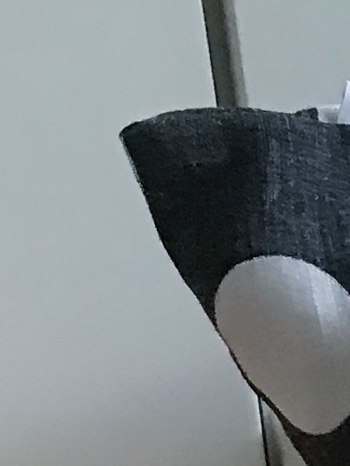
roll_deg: +0.7
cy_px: 1213
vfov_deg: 8.6
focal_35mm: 205
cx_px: 1187
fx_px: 2765
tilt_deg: -24.6
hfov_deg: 6.4
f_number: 1.8
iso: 40
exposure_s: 1/30
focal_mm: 3.99
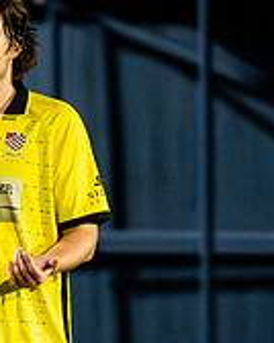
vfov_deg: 0.9
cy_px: 440
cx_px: -11
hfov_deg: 0.7
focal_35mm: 2263
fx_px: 22981
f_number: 2.8
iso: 8000
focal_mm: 300
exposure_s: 1/1250
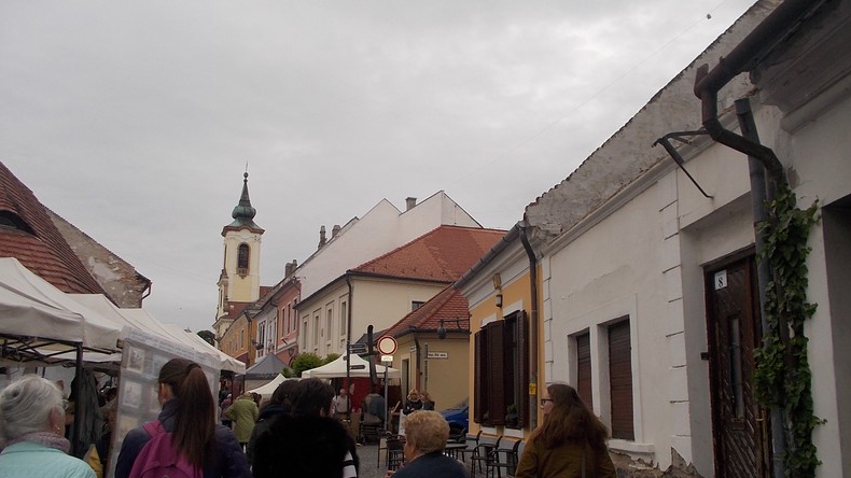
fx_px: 722
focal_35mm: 32
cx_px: 423
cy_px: 280
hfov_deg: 61.0
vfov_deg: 36.6
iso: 80
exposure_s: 1/640
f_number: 3.3
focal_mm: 4.1
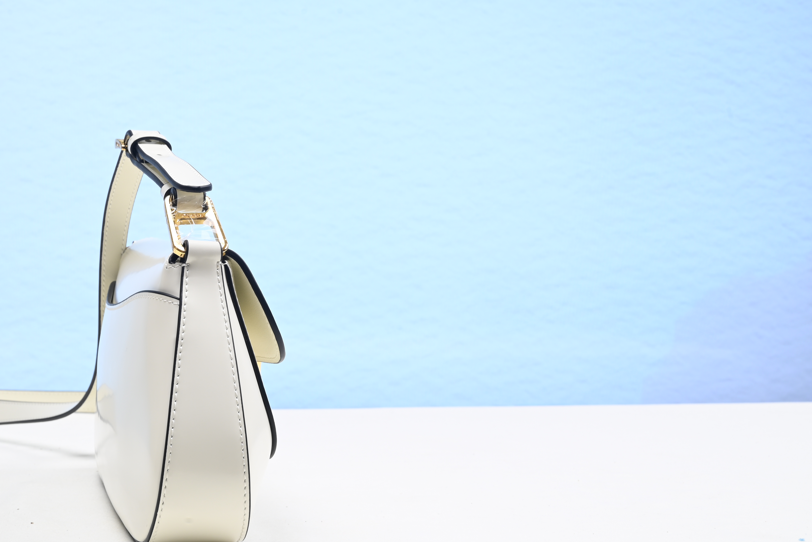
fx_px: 1354
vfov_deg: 22.6
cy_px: 188
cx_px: 261
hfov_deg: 33.1
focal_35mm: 60
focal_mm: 43
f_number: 16
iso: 100
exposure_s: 1/2
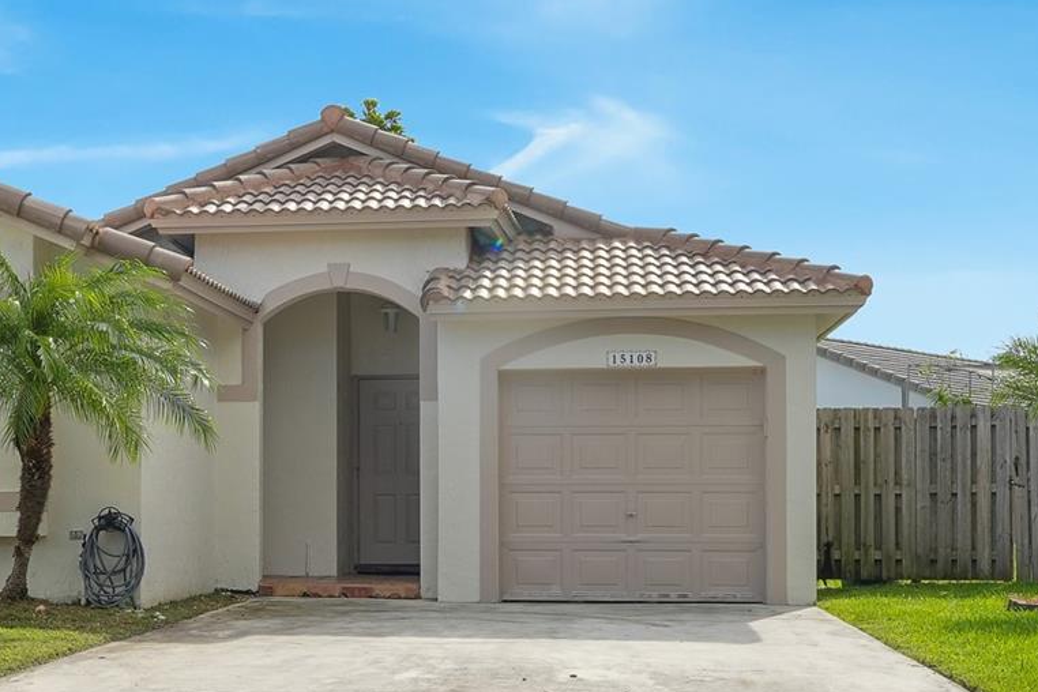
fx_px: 1816
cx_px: 381
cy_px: 475
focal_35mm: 63
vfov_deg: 21.5
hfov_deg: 31.7
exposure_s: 1/200
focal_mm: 20
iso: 250
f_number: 10
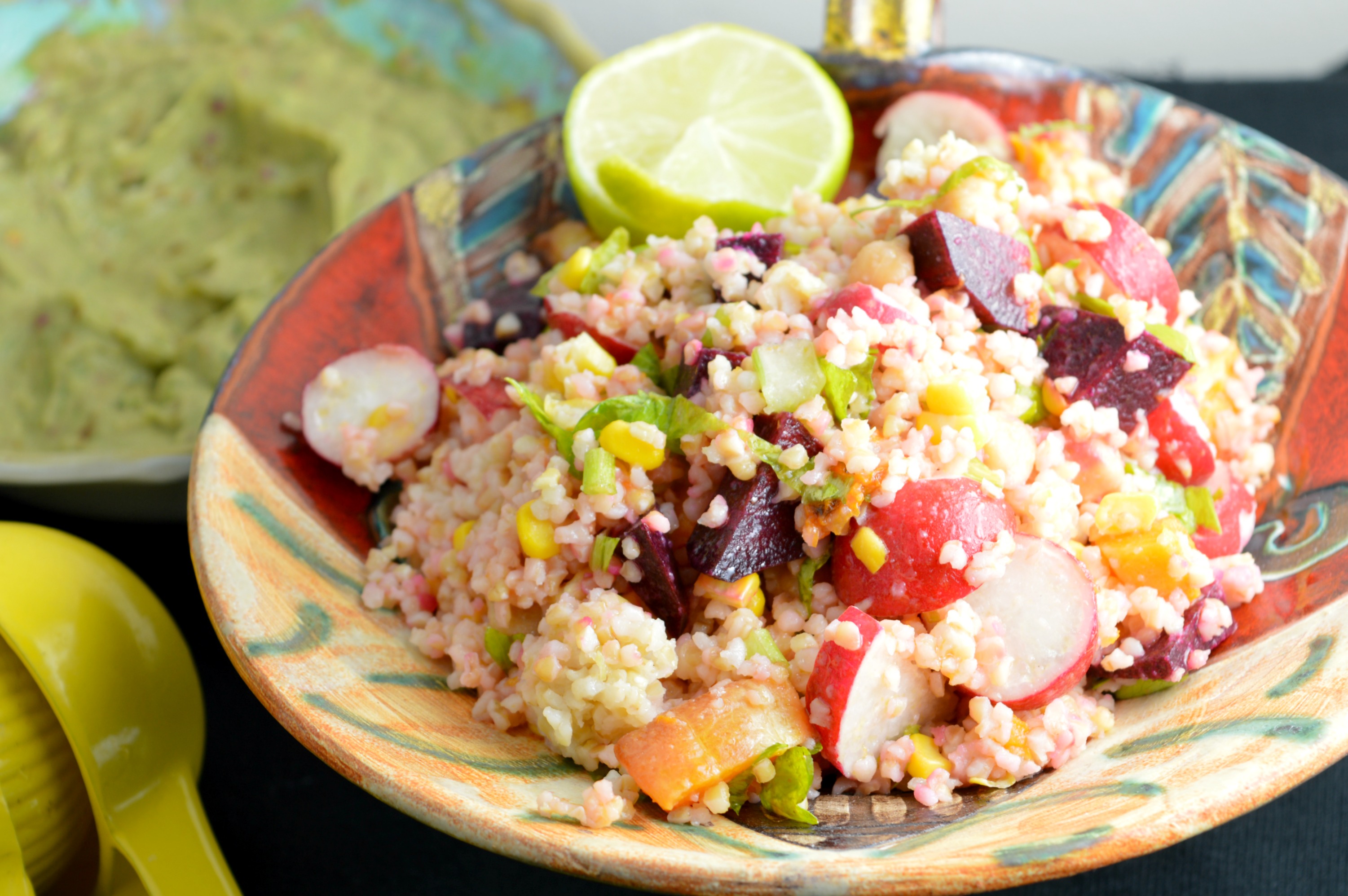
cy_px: 448
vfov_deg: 16.5
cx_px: 674
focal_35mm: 82
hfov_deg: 24.6
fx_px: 3086
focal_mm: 55
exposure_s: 1/20
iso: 100
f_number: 5.6
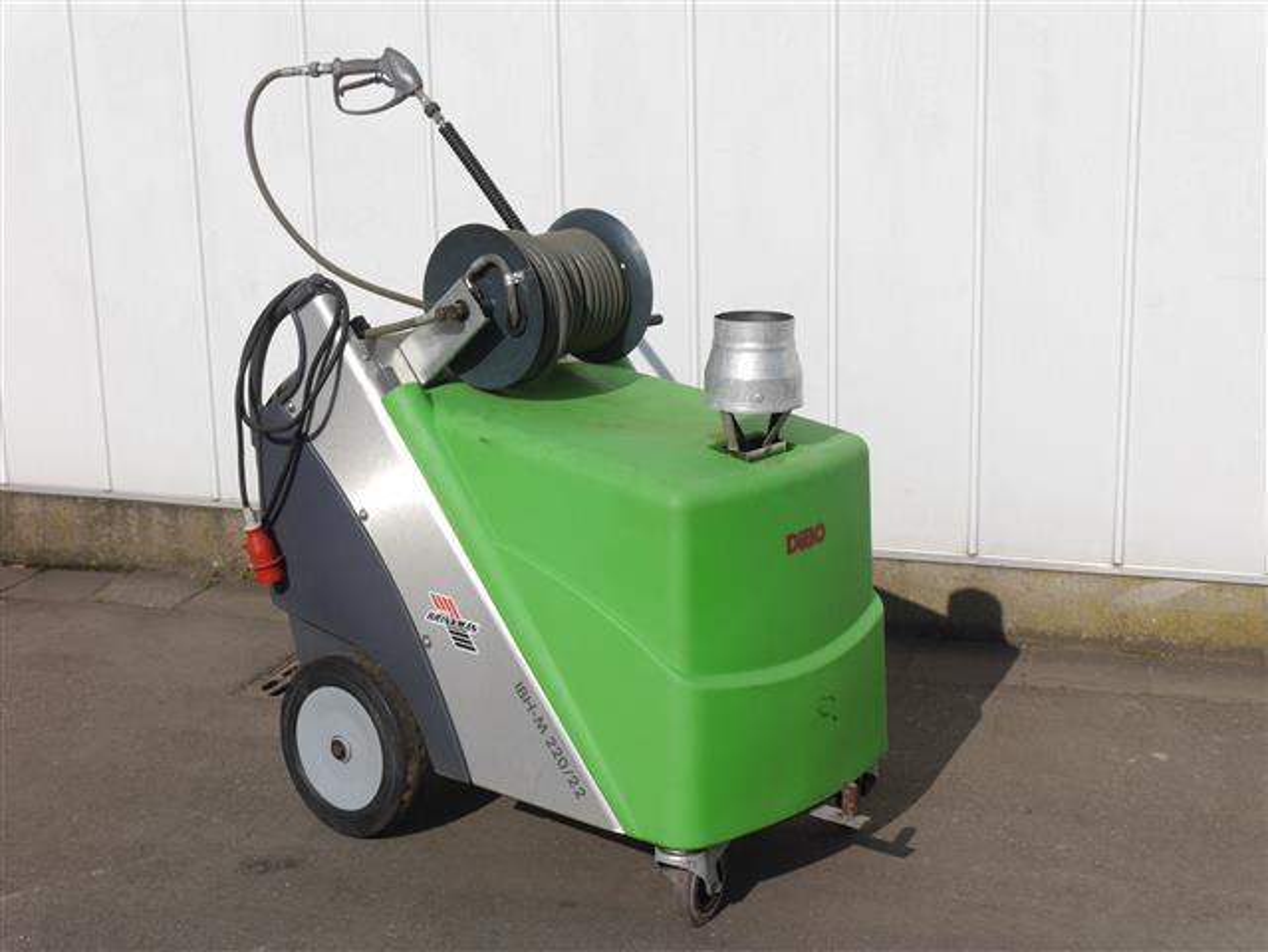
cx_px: 634
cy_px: 476
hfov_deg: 34.3
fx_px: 2052
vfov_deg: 26.1
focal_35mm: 56
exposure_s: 1/500
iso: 160
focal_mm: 28
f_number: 10
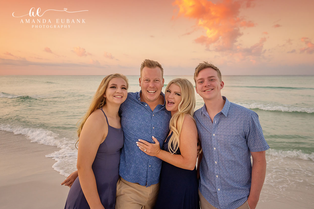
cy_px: 98
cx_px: 163
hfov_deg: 74.6
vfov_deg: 53.9
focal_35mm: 24
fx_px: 206
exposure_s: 1/1000
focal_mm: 19.5
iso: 1000
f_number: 4
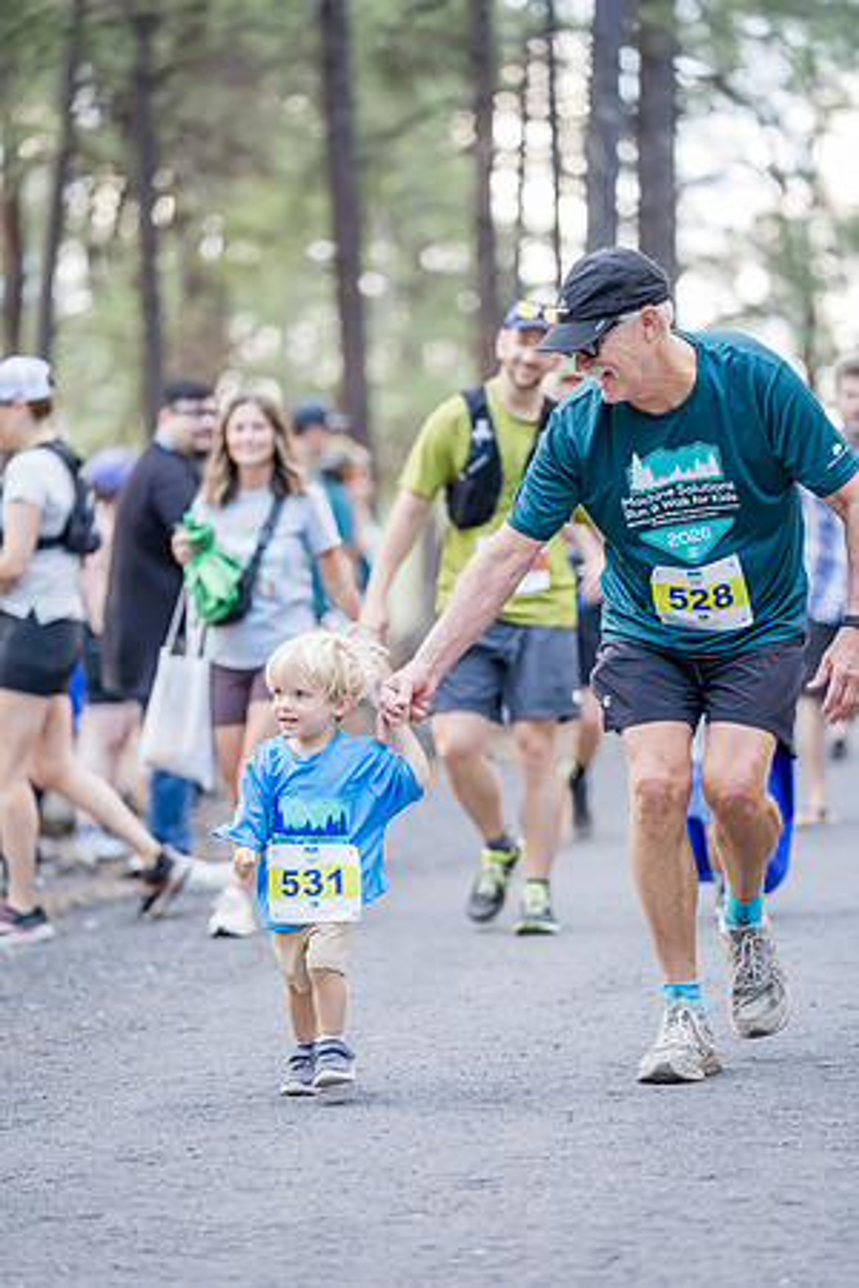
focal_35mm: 156
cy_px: 644
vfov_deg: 13.2
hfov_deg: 8.8
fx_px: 5569
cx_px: 430
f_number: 2.8
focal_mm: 155.6
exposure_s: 1/400
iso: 1250
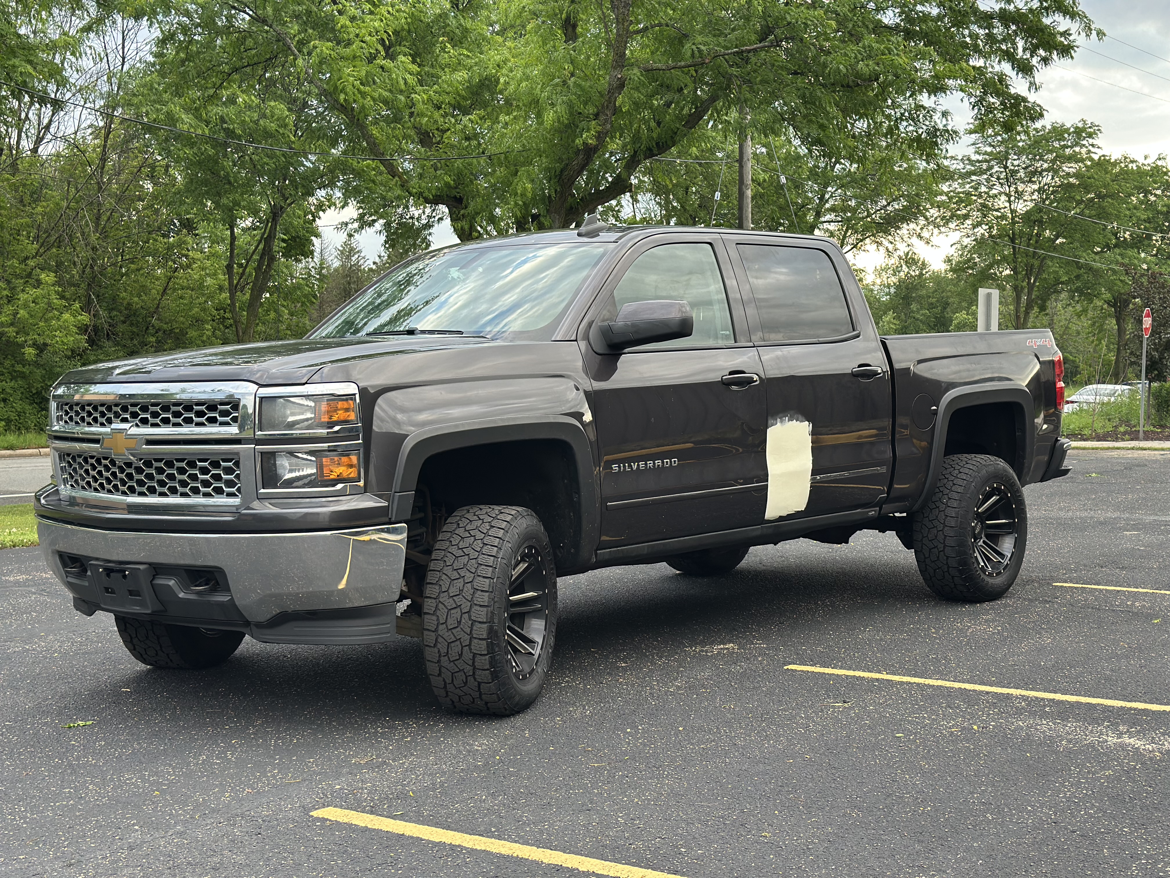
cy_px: 439
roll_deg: -0.4
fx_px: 1622
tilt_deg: -2.5
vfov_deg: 30.3
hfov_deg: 39.7
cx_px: 585
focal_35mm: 48
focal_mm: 6.86
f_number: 1.78
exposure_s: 1/185
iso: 80
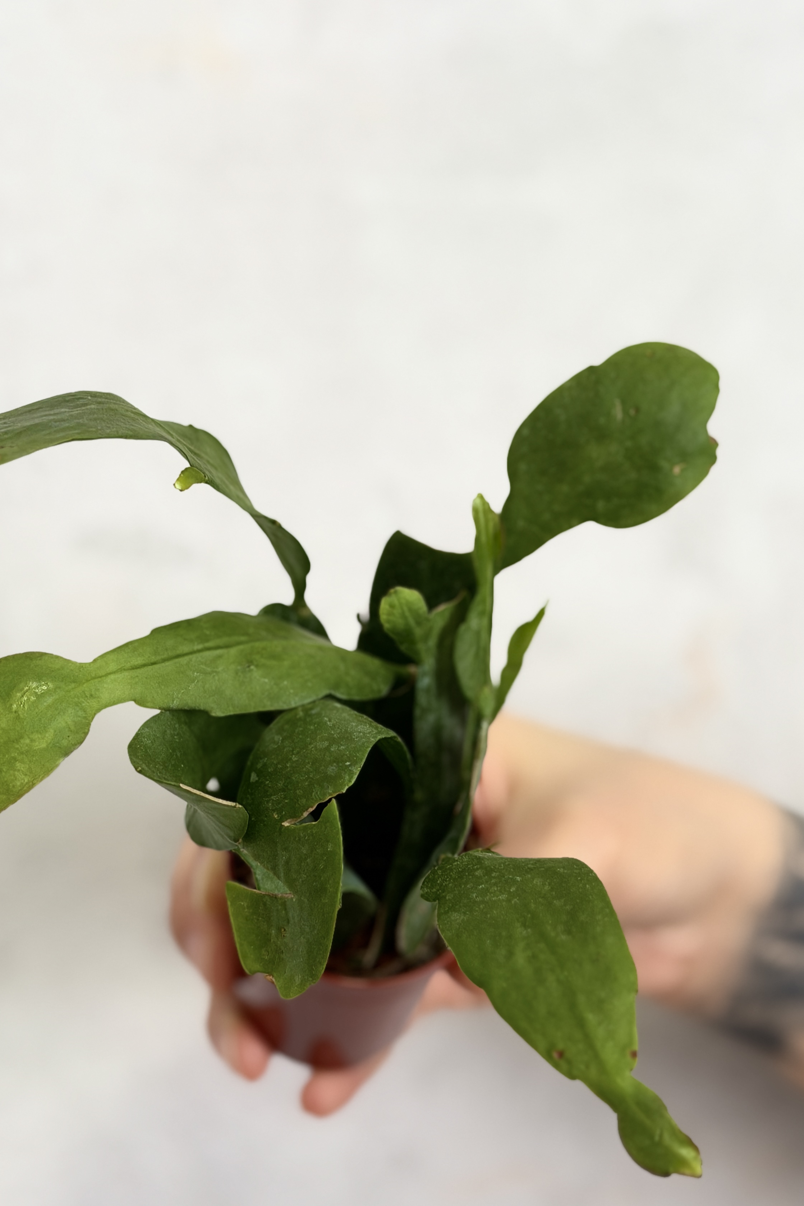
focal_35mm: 60
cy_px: 687
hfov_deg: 22.6
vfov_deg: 33.3
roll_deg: +1.1
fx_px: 2010
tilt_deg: -4.7
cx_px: 365
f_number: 1.78
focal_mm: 6.76
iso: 64
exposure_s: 1/121
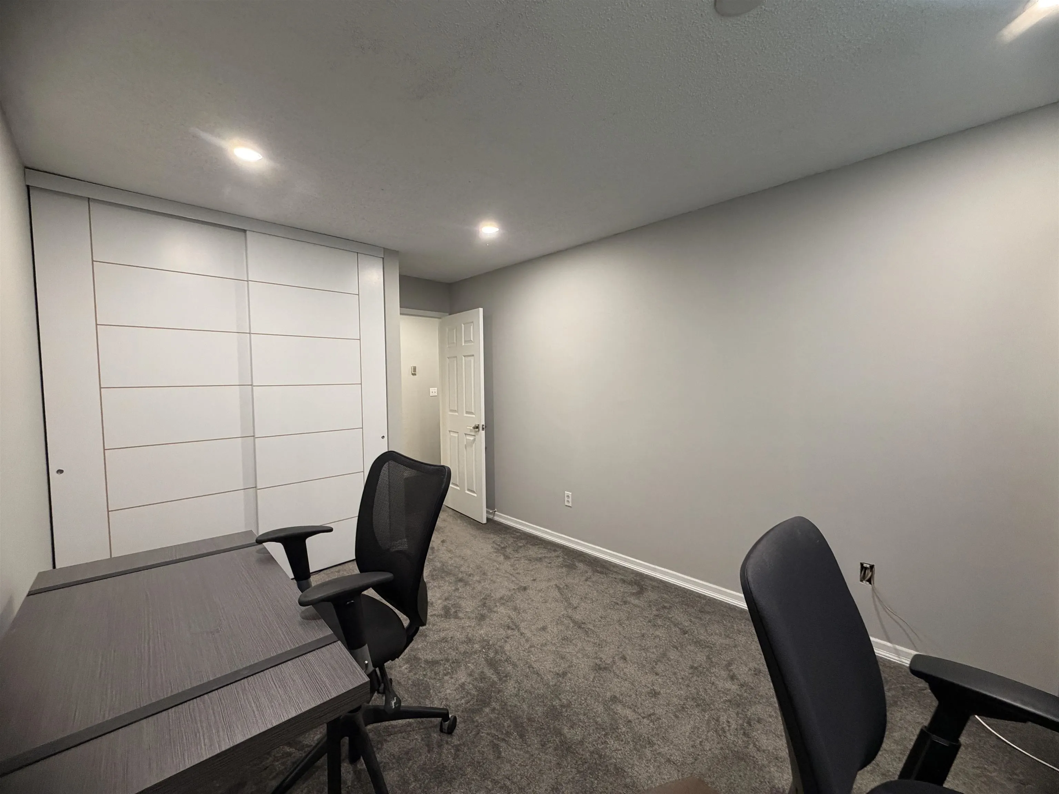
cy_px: 397
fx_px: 428
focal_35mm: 14
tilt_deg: -4.1
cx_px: 530
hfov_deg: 102.1
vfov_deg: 85.7
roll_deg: +0.9
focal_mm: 2.22
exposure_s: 1/60
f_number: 2.2
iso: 320
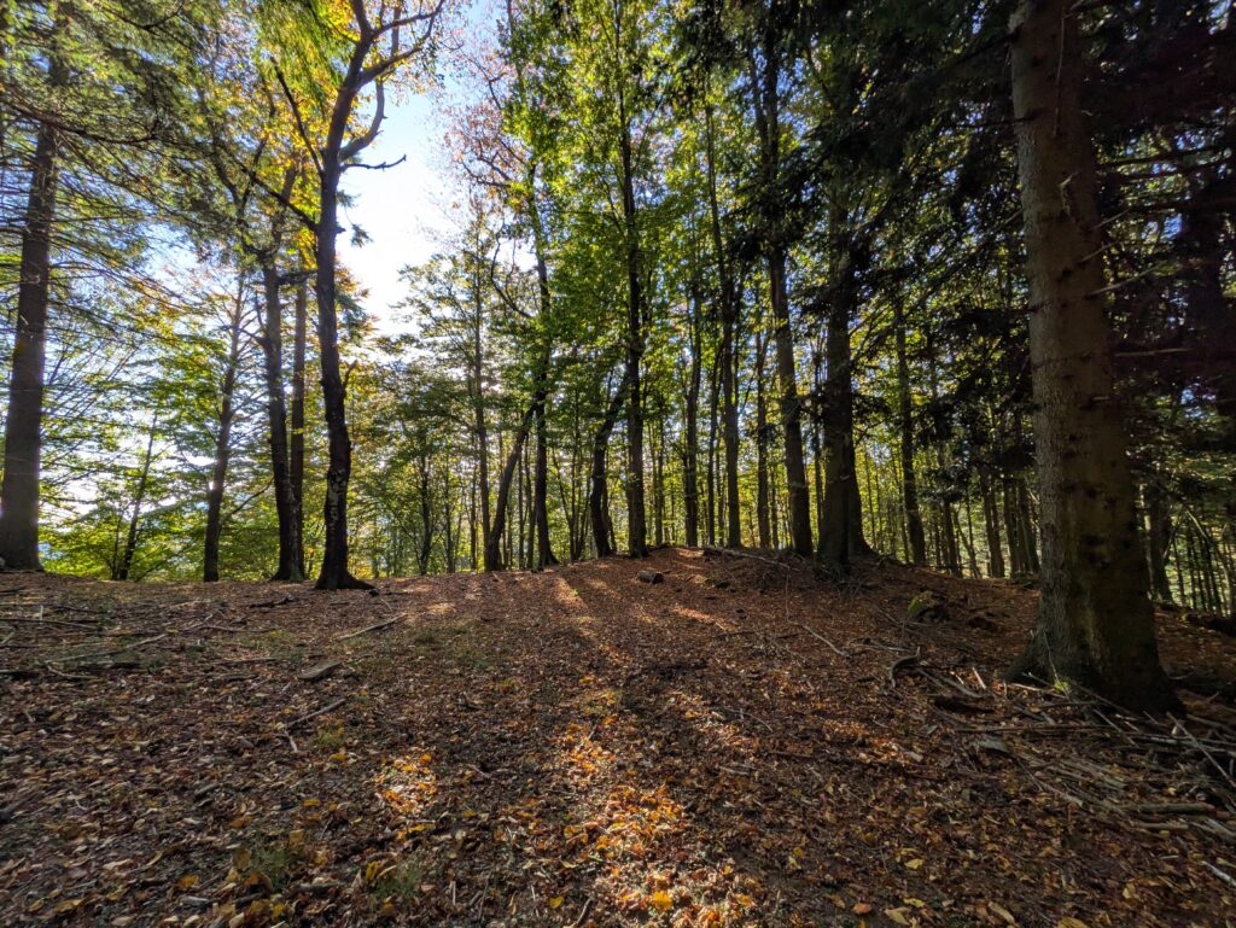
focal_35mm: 14
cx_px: 618
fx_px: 500
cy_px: 464
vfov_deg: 85.7
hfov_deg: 102.0
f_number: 2.2
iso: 45
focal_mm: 1.83
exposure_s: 1/247
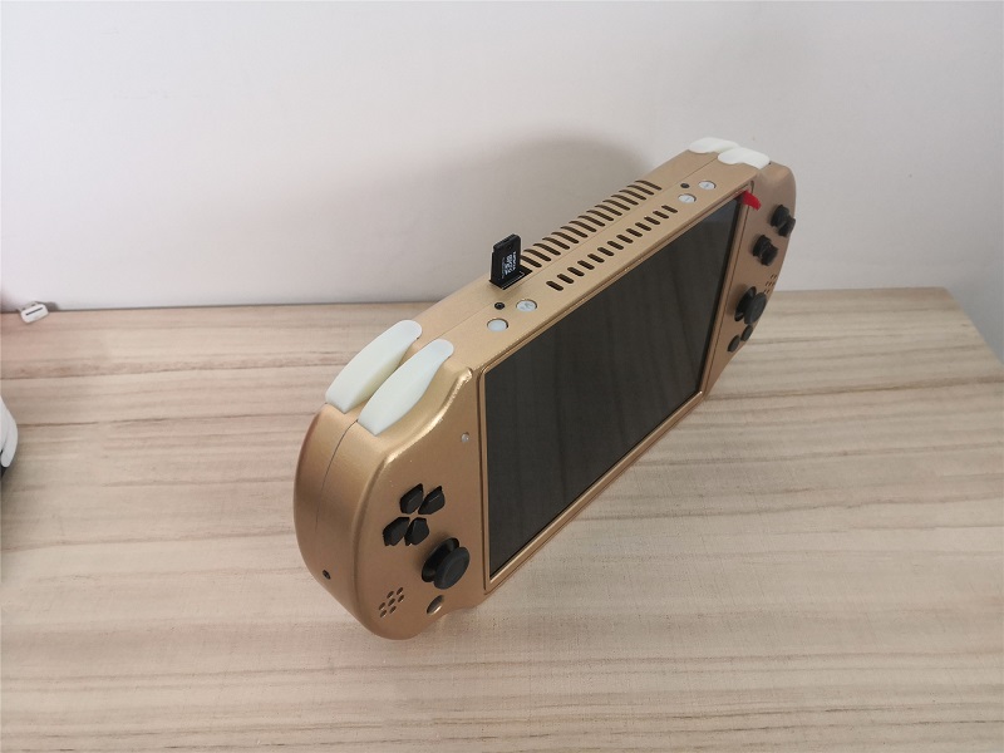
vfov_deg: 51.4
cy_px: 376
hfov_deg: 65.3
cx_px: 502
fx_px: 783
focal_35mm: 27
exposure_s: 1/33.3
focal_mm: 3.95
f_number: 1.6
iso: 160
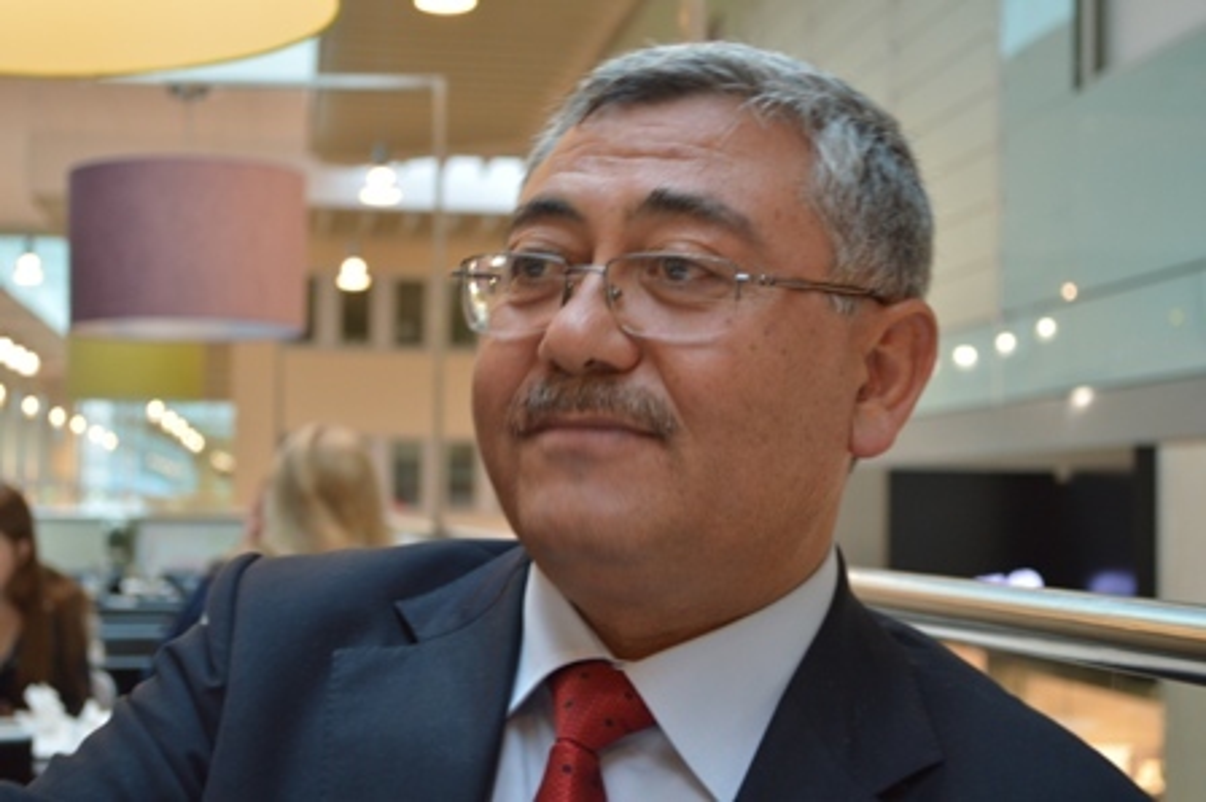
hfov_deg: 30.5
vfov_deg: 20.6
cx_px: 603
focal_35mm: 66
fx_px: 2209
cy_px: 401
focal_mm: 44
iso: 400
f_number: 5.3
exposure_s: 1/25
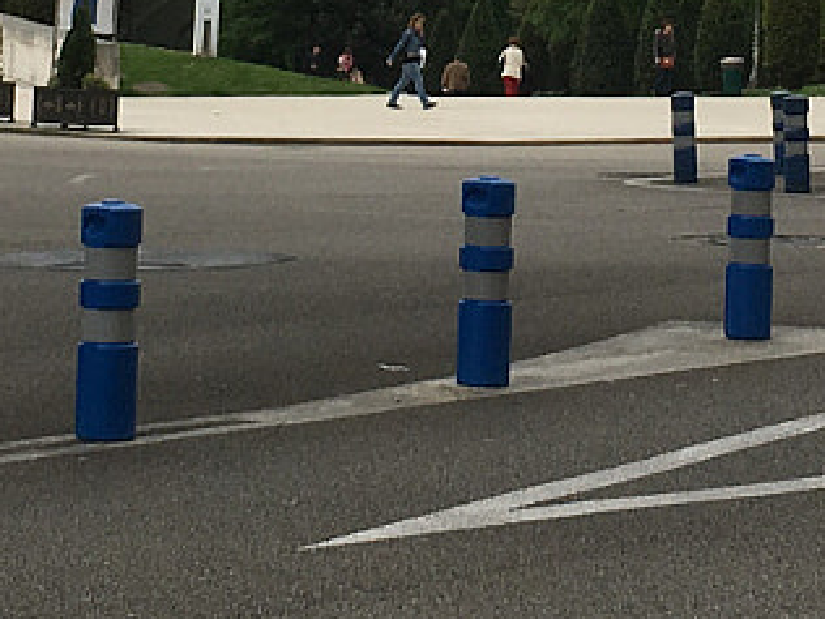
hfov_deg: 13.4
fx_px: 3503
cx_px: 480
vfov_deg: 9.8
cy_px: -290
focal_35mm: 147
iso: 25
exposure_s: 1/1876
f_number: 2.2
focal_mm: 4.15
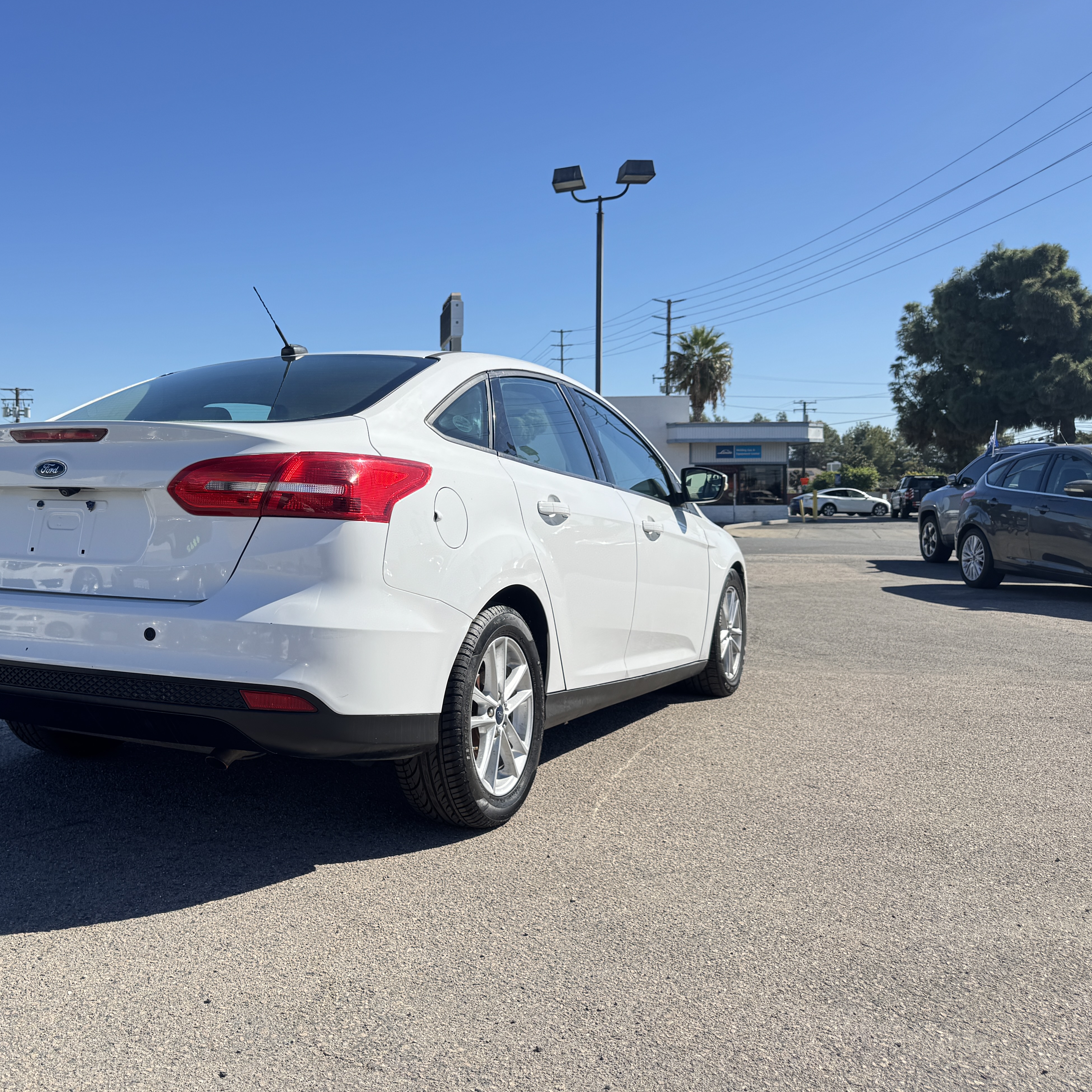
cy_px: 515
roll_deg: +0.2
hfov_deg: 51.2
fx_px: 1106
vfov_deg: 52.5
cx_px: 334
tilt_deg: -1.0
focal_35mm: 31
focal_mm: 6.76
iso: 80
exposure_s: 1/2415
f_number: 1.78
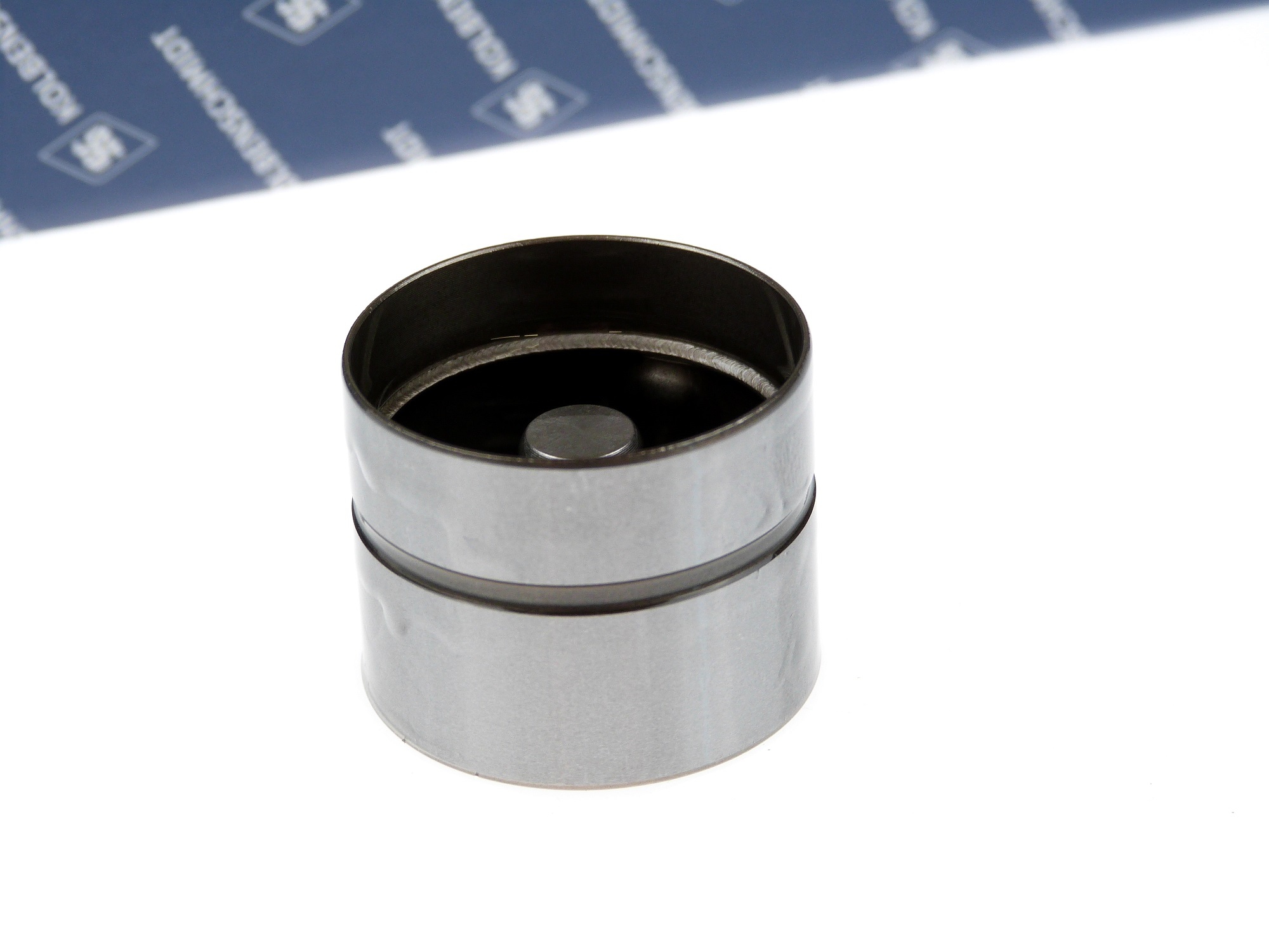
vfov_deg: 11.4
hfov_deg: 15.2
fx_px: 4766
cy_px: 476
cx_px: 634
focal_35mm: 130
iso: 100
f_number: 3.6
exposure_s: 1/100
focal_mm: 23.5
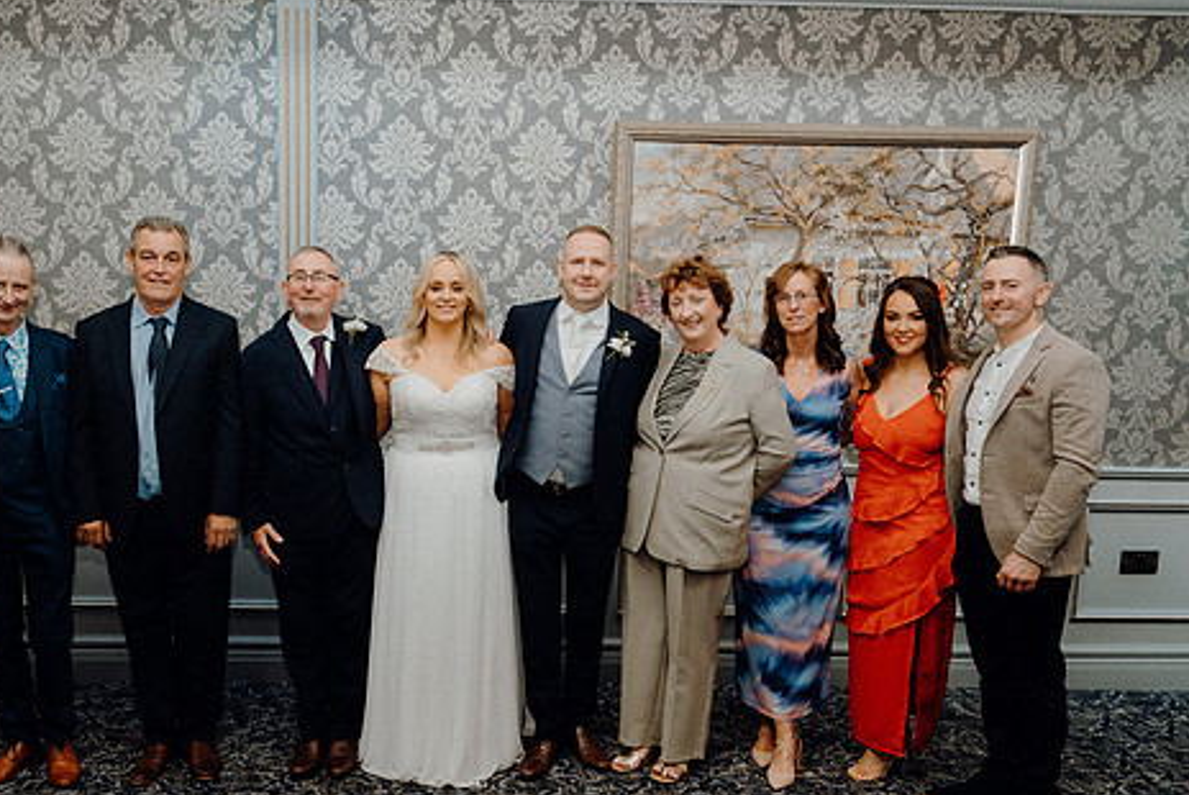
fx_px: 1157
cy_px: 455
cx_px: 459
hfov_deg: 53.9
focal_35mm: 35
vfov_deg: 37.8
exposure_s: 1/160
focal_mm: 28
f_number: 5
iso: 2500
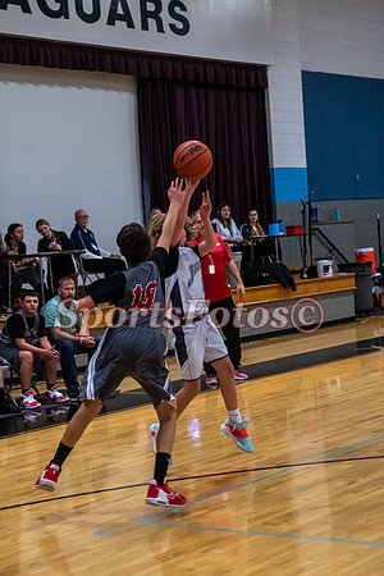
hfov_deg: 16.6
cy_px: 288
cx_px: 192
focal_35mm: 82
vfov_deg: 24.6
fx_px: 1320
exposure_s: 1/500
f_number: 4
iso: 4000
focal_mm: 55
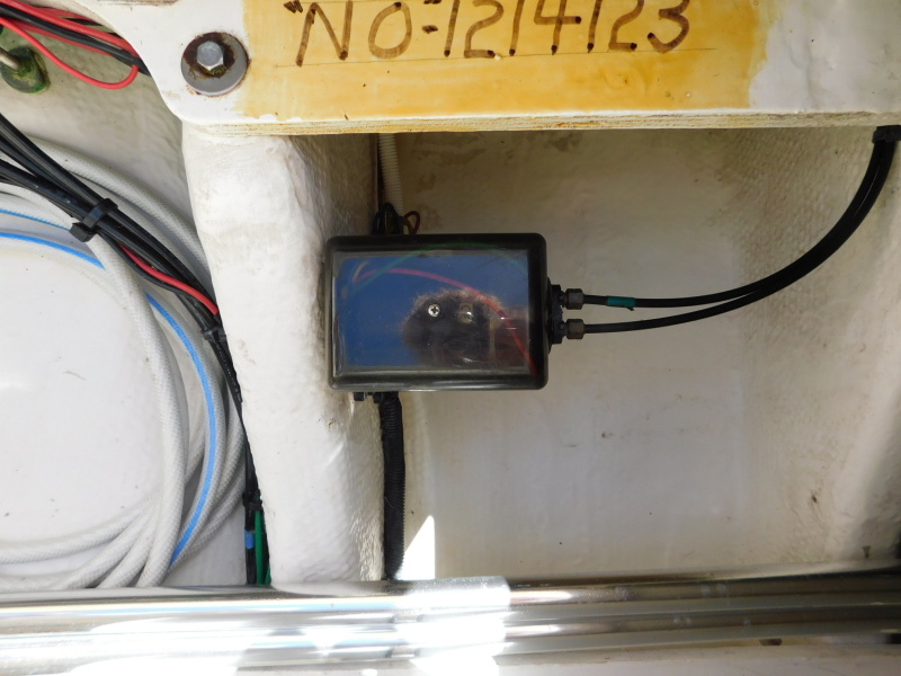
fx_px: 599
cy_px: 338
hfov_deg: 73.9
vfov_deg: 58.9
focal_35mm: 23
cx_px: 450
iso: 125
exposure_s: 1/400
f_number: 3
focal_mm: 4
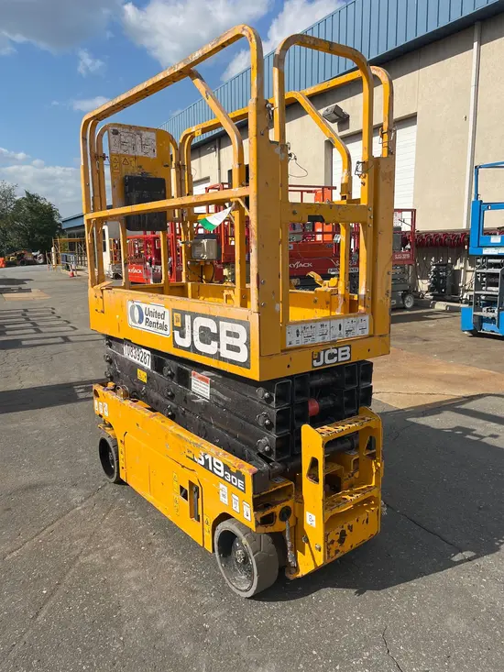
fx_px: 505
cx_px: 252
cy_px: 336
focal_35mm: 26
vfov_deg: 67.3
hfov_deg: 53.1
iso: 50
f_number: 1.6
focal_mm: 5.1
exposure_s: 1/4310
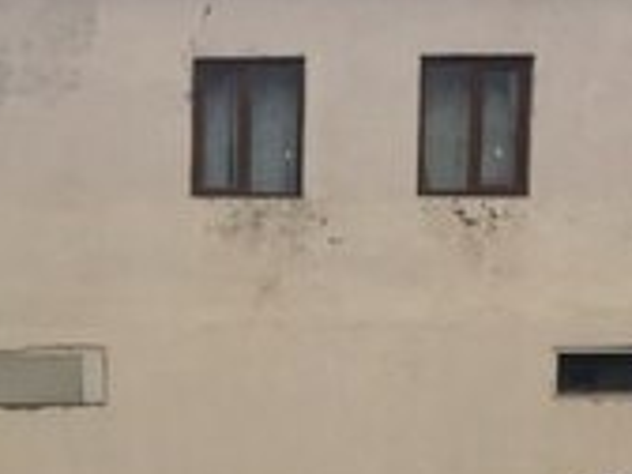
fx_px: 2081
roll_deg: -0.1
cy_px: 856
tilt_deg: -9.5
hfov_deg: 17.1
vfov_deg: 12.0
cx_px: 94
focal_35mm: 114
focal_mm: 4.15
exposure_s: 1/100
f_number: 2.2
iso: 40
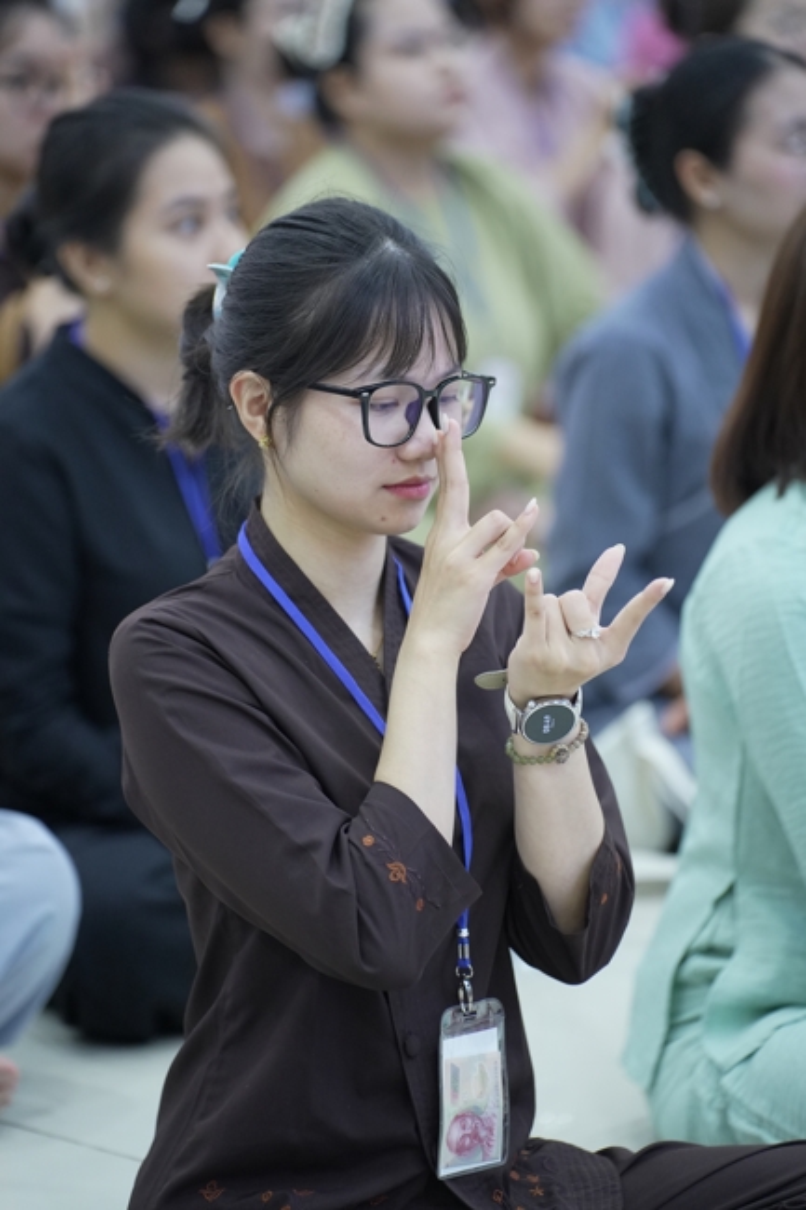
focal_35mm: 132
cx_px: 403
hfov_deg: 10.4
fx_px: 4435
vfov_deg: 15.5
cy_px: 605
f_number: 2.8
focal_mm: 132
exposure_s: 1/125
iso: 2500
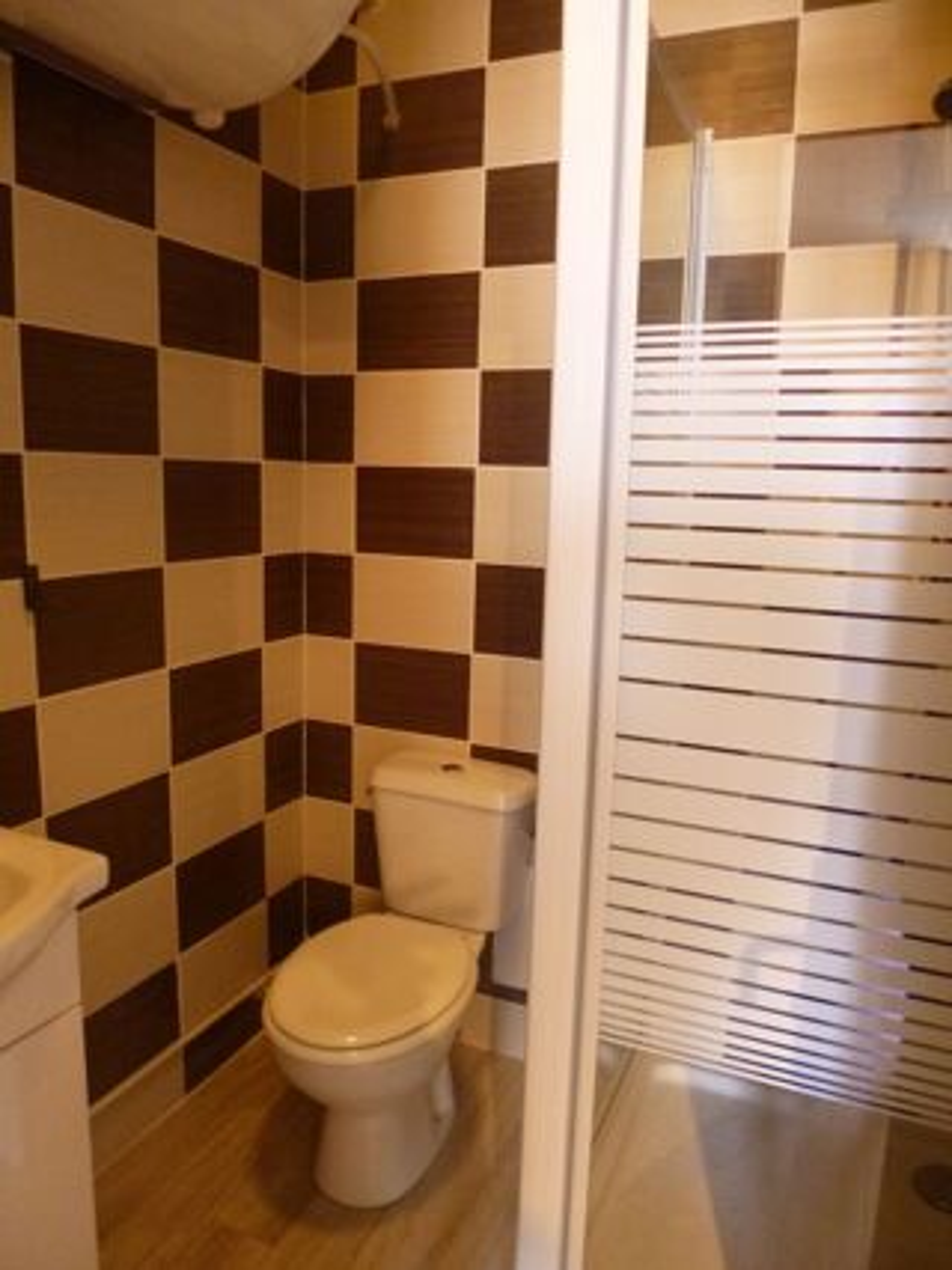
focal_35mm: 24
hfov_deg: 56.8
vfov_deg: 71.6
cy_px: 635
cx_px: 476
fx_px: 880
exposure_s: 1/10
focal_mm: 4.3
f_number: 2.5
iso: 400
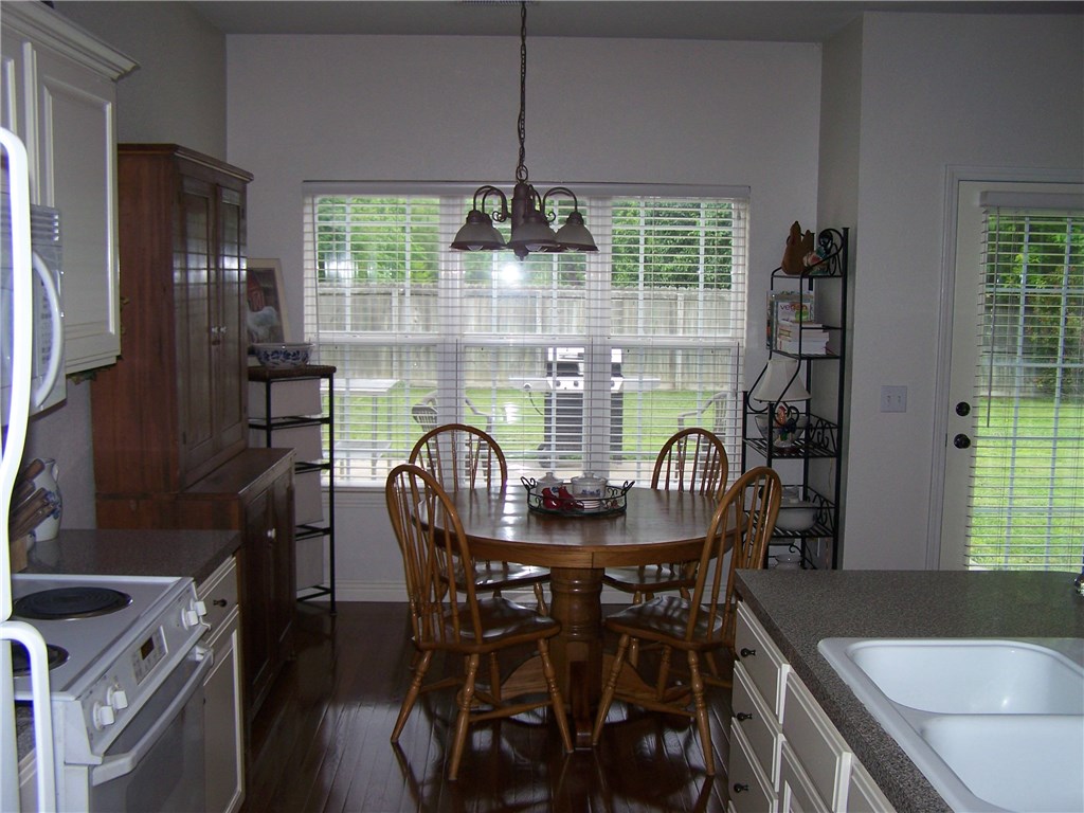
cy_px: 406
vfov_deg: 37.7
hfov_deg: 49.0
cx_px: 542
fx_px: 1190
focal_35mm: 38
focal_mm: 6.3
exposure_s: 1/60
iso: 80
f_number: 2.8
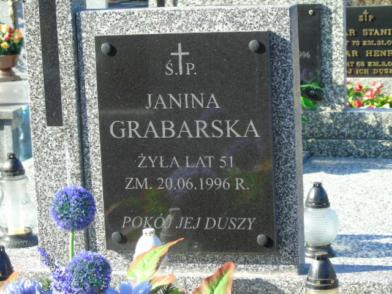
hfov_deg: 18.2
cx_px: 196
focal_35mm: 108
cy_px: 147
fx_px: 1223
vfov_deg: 13.7
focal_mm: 19
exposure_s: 1/125
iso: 80
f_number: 4.4
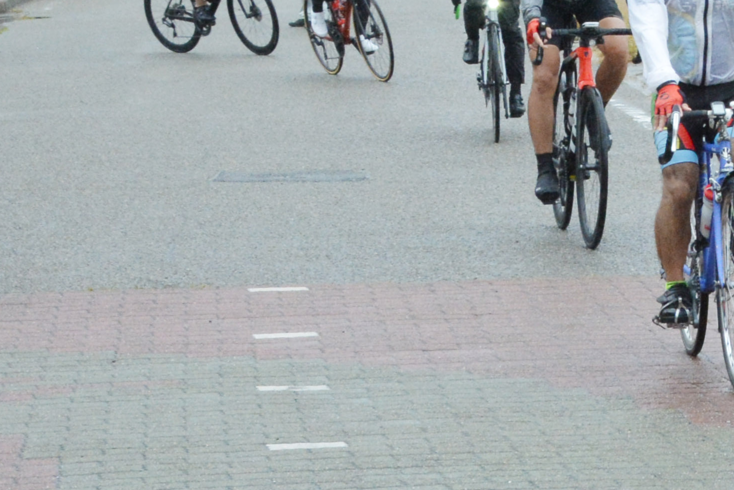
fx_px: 3997
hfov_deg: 9.9
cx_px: 1389
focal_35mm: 196
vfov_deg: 7.0
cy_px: -122
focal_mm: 32
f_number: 10
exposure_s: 1/400
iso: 1250
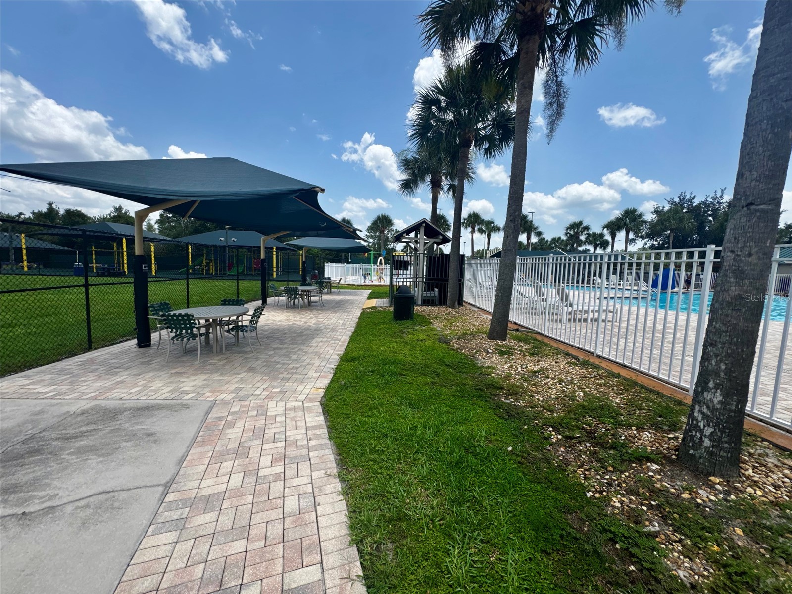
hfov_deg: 102.1
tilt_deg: -7.5
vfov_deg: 85.7
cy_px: 297
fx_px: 320
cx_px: 396
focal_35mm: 14
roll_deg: -1.6
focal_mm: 2.22
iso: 50
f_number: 2.2
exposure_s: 1/1420
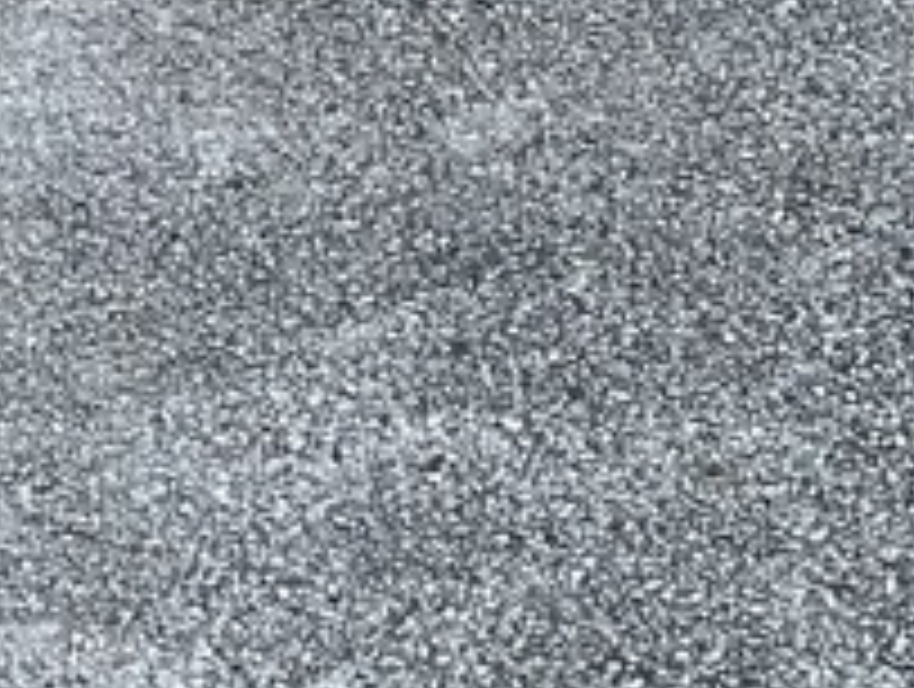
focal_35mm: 179
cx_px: -747
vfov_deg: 7.8
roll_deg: +14.4
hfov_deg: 10.4
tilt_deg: -12.0
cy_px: -935
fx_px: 4735
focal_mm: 5.1
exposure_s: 1/668
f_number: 1.6
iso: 50
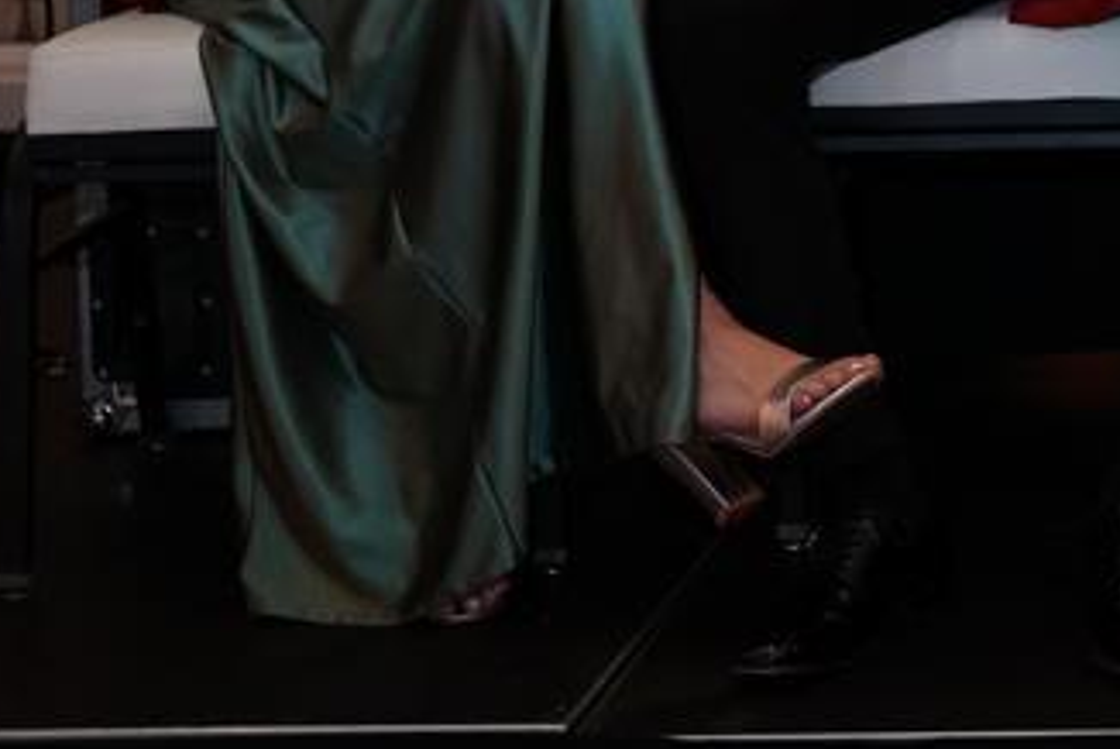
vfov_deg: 9.6
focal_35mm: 140
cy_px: -232
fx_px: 4356
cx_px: 1649
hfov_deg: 13.8
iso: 2500
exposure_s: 1/125
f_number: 2.8
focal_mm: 44.6
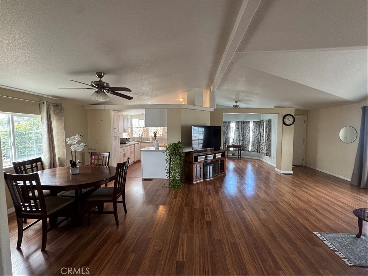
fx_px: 149
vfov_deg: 85.7
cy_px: 138
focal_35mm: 14
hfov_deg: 102.1
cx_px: 184
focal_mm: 2.22
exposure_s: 1/120
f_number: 2.2
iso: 200
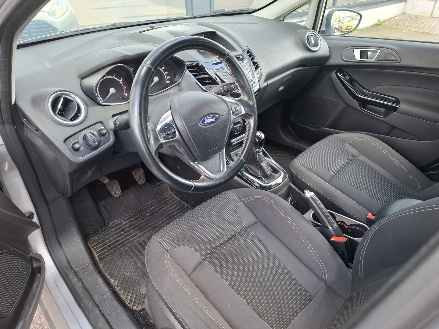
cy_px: 164
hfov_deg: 73.9
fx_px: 292
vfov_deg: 58.9
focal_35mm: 23
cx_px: 220
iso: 100
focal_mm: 5.54
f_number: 1.8
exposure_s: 1/100
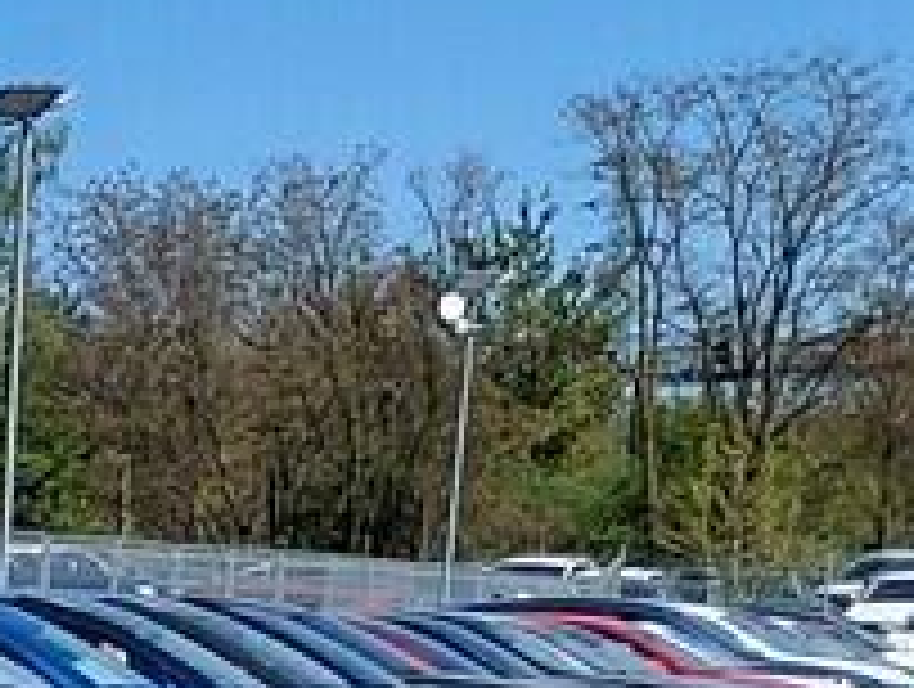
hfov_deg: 8.6
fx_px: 4682
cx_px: -2112
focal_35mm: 177
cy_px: 1803
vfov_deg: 7.7
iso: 64
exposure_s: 1/4472
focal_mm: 4.69
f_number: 1.8
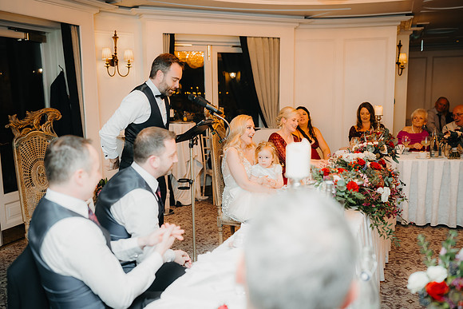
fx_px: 463
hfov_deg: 53.2
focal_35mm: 36
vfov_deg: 36.9
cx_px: 231
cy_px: 155
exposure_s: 1/200
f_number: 2
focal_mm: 35
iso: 640
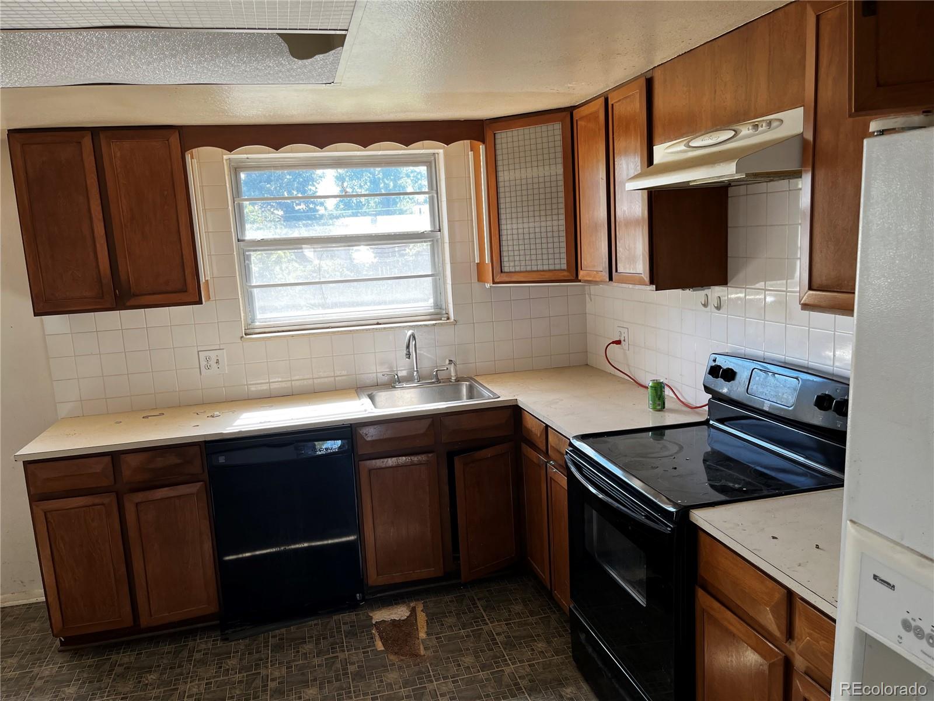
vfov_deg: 53.1
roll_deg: +2.8
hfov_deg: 67.3
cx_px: 467
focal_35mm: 26
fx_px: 702
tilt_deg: -10.2
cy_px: 350
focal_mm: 5.1
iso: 50
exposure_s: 1/122
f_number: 1.6
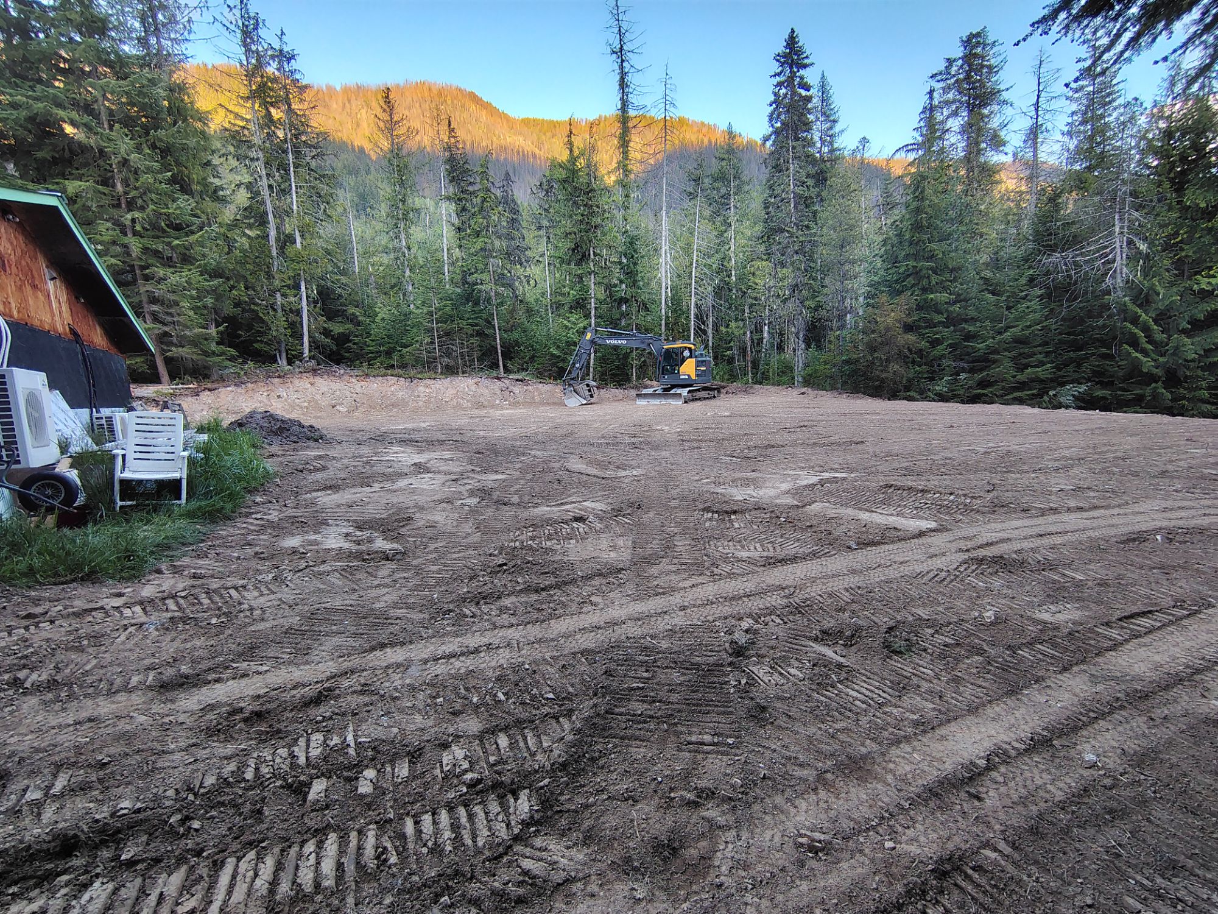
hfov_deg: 94.5
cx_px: 609
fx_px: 563
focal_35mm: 16
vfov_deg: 78.1
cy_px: 457
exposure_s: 1/60
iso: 235
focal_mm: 2.13
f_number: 2.2
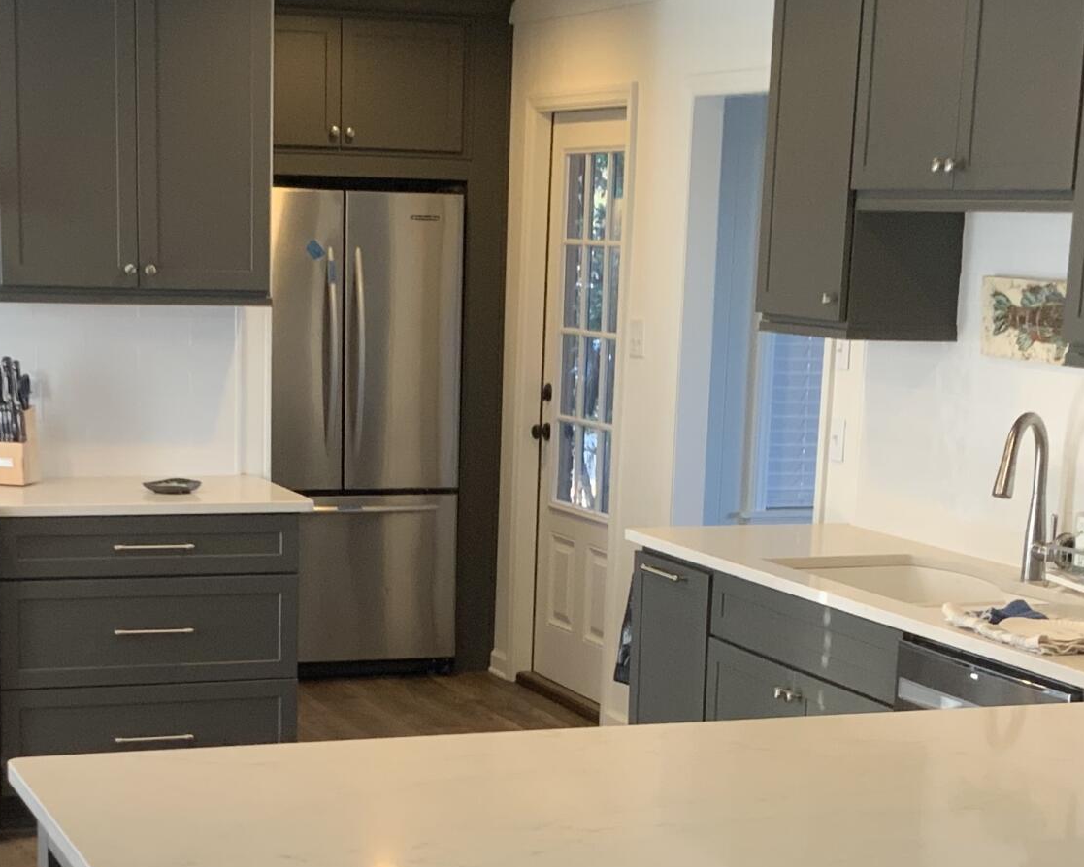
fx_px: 2439
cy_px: 731
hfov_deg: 25.0
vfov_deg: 19.9
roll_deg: +0.8
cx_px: 463
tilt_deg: -11.7
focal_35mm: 76
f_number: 1.8
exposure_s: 1/60
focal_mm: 3
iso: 80
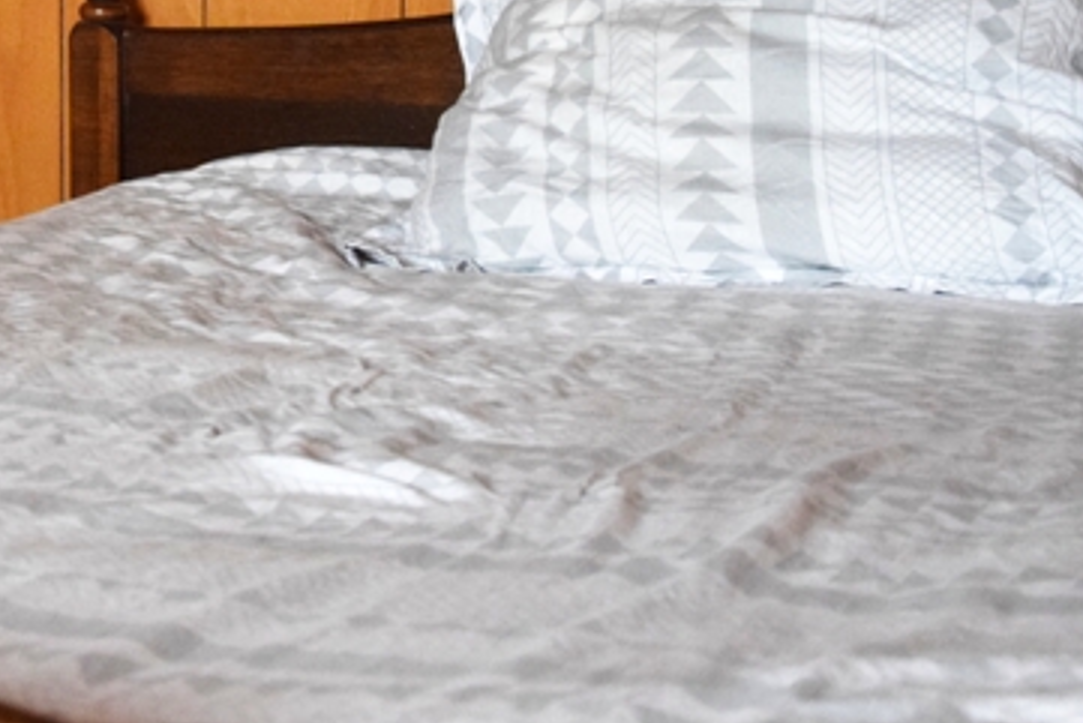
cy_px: -20
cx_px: 114
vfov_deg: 12.0
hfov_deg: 17.8
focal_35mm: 113
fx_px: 3401
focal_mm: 34
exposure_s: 1/80
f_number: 4.2
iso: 3200
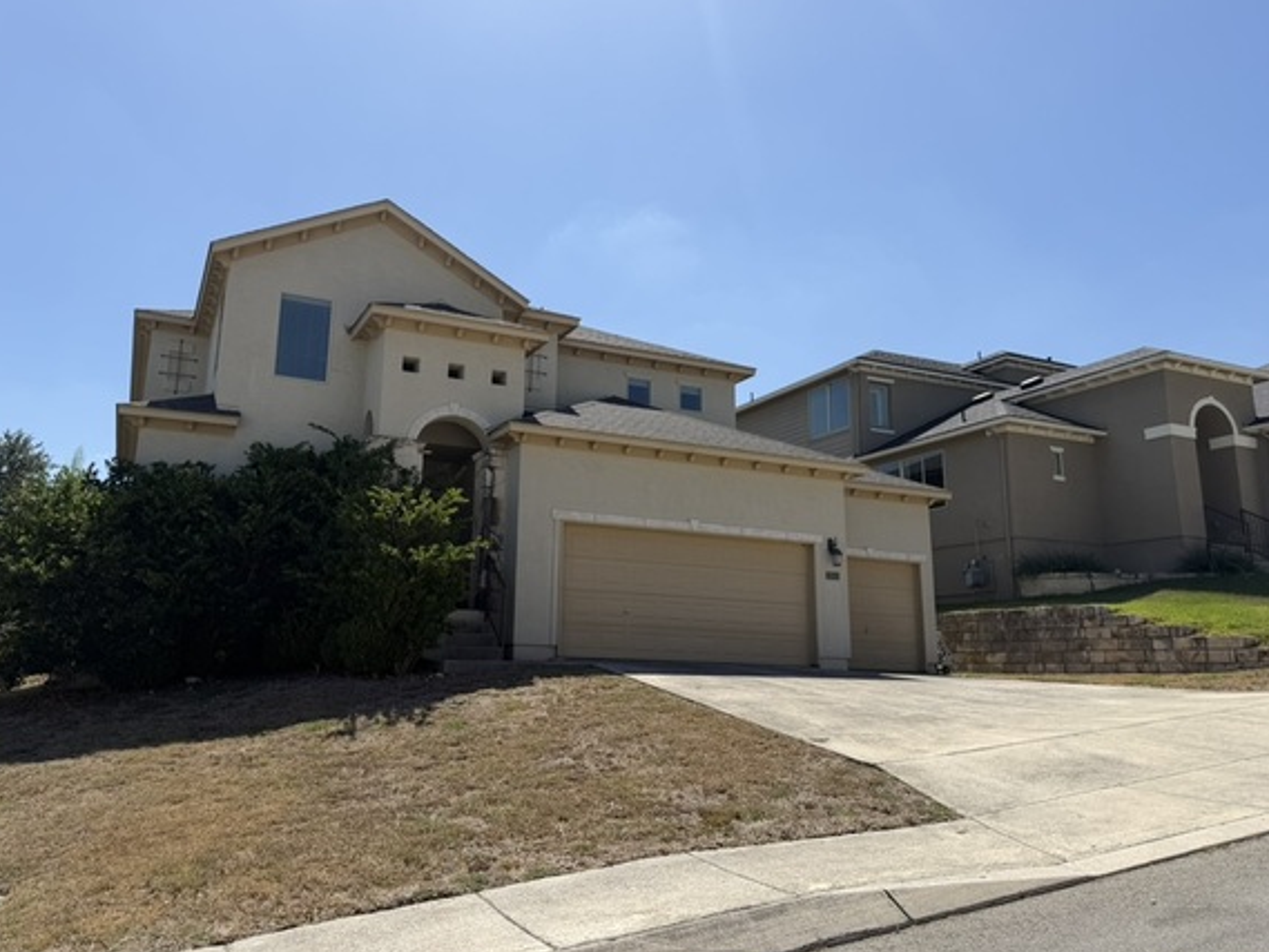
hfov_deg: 65.2
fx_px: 990
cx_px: 582
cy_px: 444
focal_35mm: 27
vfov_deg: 51.3
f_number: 1.78
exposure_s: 1/5714
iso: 80
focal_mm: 6.76
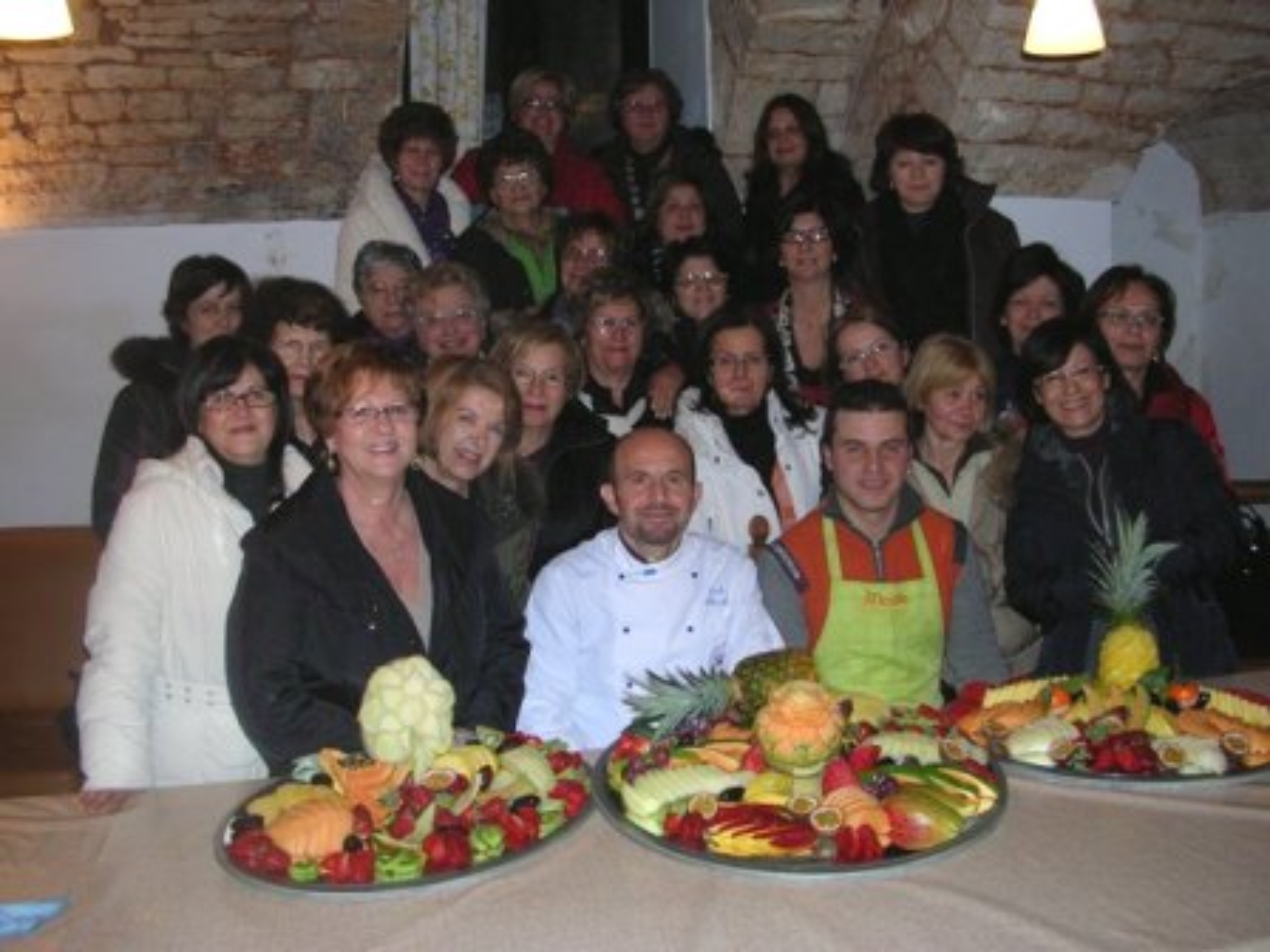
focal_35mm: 35
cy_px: 476
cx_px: 635
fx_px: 1284
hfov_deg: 52.6
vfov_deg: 40.7
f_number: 2.8
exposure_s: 1/60.1
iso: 84
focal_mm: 5.8
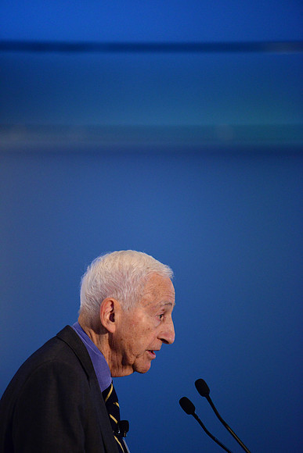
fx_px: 2523
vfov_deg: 10.3
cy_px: 226
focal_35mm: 200
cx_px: 152
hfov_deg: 6.9
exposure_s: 1/200
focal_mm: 200
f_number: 2.8
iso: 4000
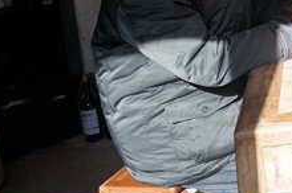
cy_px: -30
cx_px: 480
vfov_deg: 16.0
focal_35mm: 82
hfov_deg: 20.0
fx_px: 664
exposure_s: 1/80
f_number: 5.6
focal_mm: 16
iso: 100
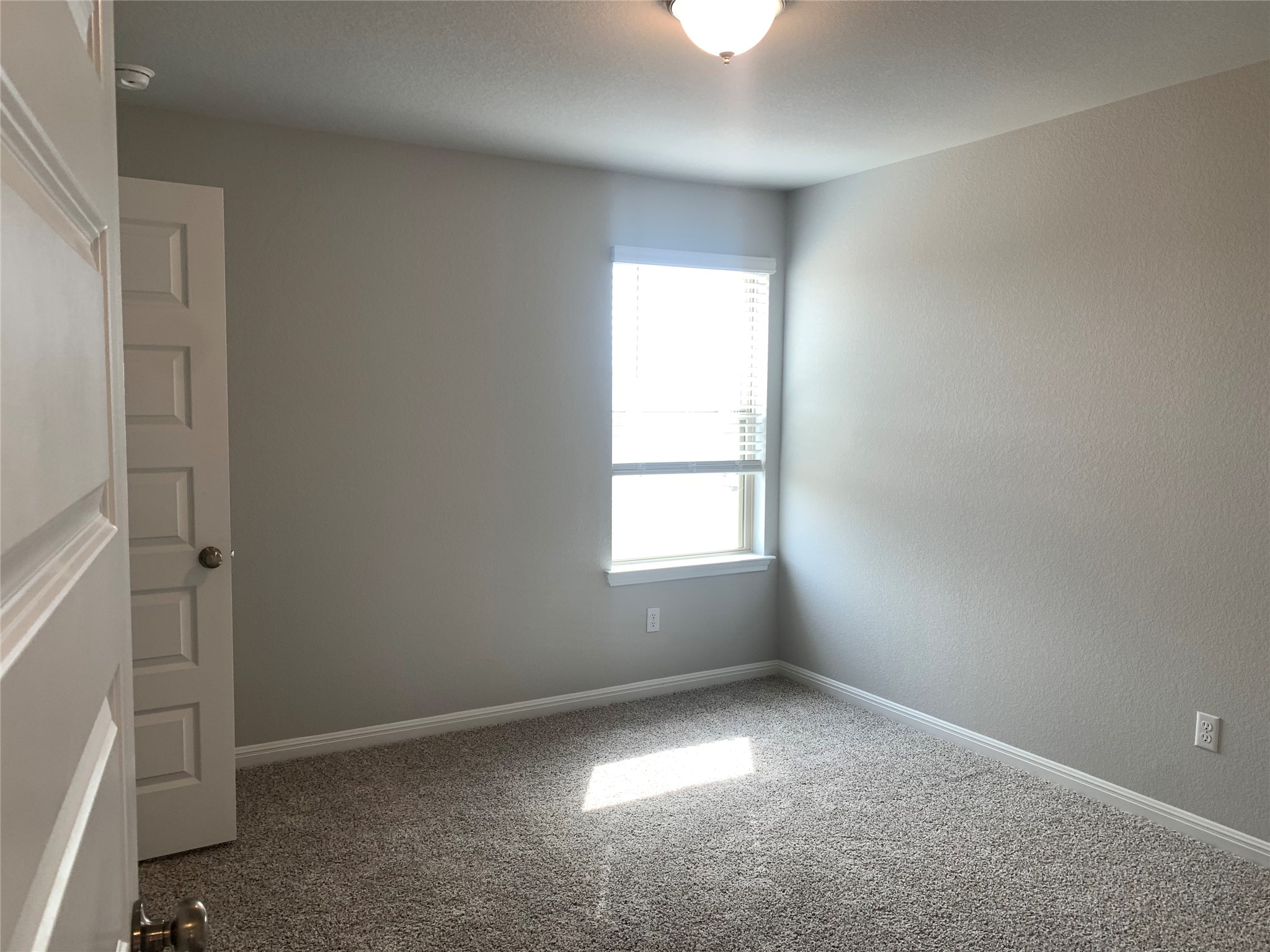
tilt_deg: -4.4
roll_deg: -1.0
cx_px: 635
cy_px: 476
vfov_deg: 53.1
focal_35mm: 26
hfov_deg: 67.3
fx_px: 954
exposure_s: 1/120
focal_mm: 4.25
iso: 64
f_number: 1.8
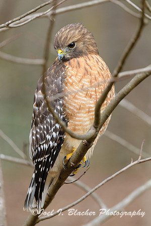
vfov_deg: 4.1
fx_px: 3146
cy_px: 113
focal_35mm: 500
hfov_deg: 2.7
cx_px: 76
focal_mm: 500
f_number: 5.6
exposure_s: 1/800
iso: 640
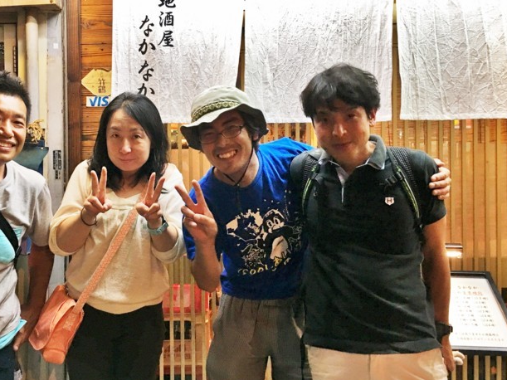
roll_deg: +0.5
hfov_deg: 48.6
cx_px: 195
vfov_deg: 37.6
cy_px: 163
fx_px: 556
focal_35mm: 38
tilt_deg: +0.0
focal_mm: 4.15
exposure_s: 1/15
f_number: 2.2
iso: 64
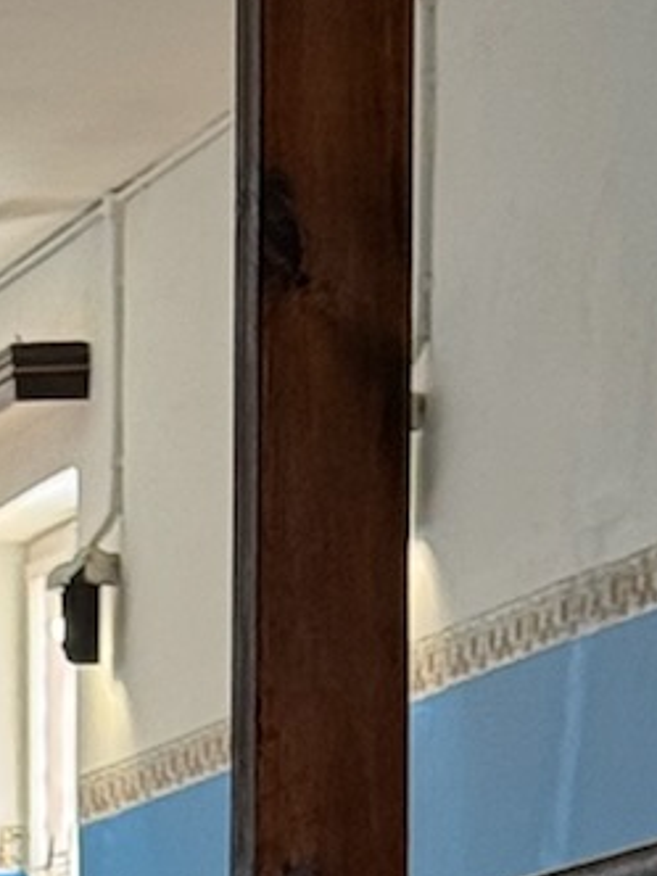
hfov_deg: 4.9
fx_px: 7491
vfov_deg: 6.4
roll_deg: +0.1
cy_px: 1989
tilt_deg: -4.6
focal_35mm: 296
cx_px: -728
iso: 50
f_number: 1.78
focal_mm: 6.76
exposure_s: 1/121
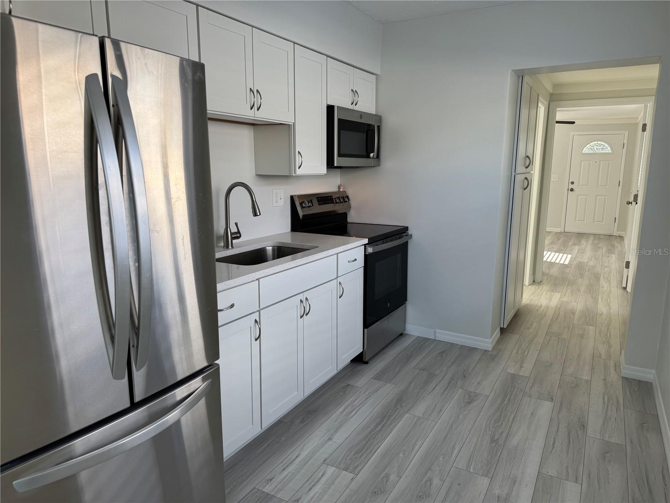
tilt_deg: -10.5
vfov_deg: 56.8
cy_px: 252
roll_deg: +0.0
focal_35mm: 24
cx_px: 335
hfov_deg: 71.6
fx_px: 465
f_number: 1.78
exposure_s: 1/229
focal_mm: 6.76
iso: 64
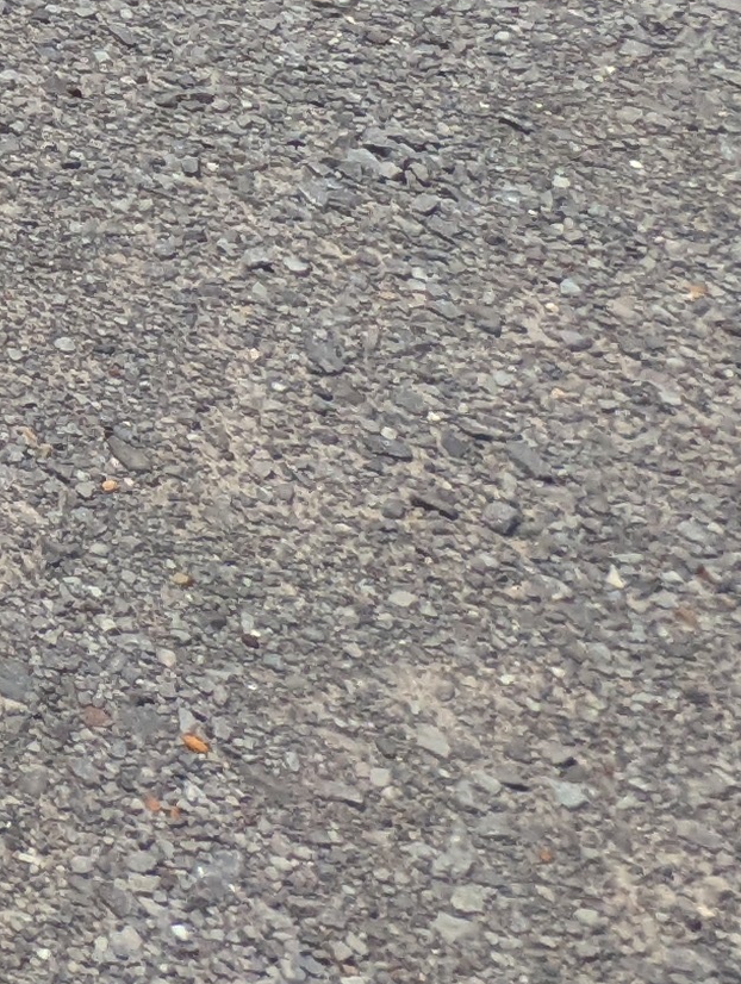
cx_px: -1070
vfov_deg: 18.6
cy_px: -828
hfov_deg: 13.4
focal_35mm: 79
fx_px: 2249
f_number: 2.2
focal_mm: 2.35
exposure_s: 1/3484
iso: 50
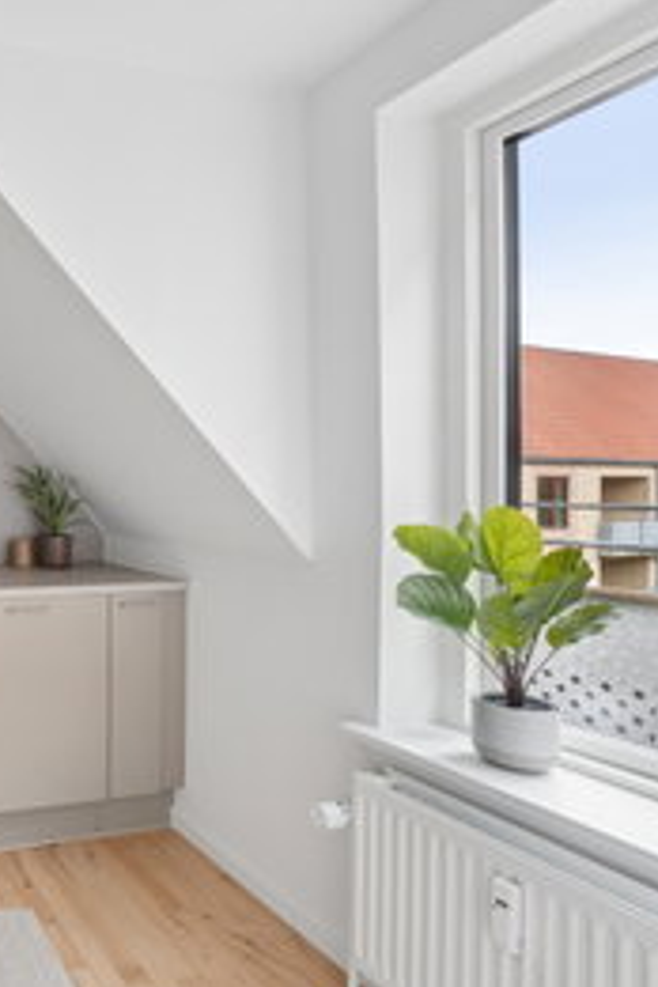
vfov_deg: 76.1
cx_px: -87
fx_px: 631
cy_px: 486
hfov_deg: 41.9
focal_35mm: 23
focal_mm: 10
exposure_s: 1/5
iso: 200
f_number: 8
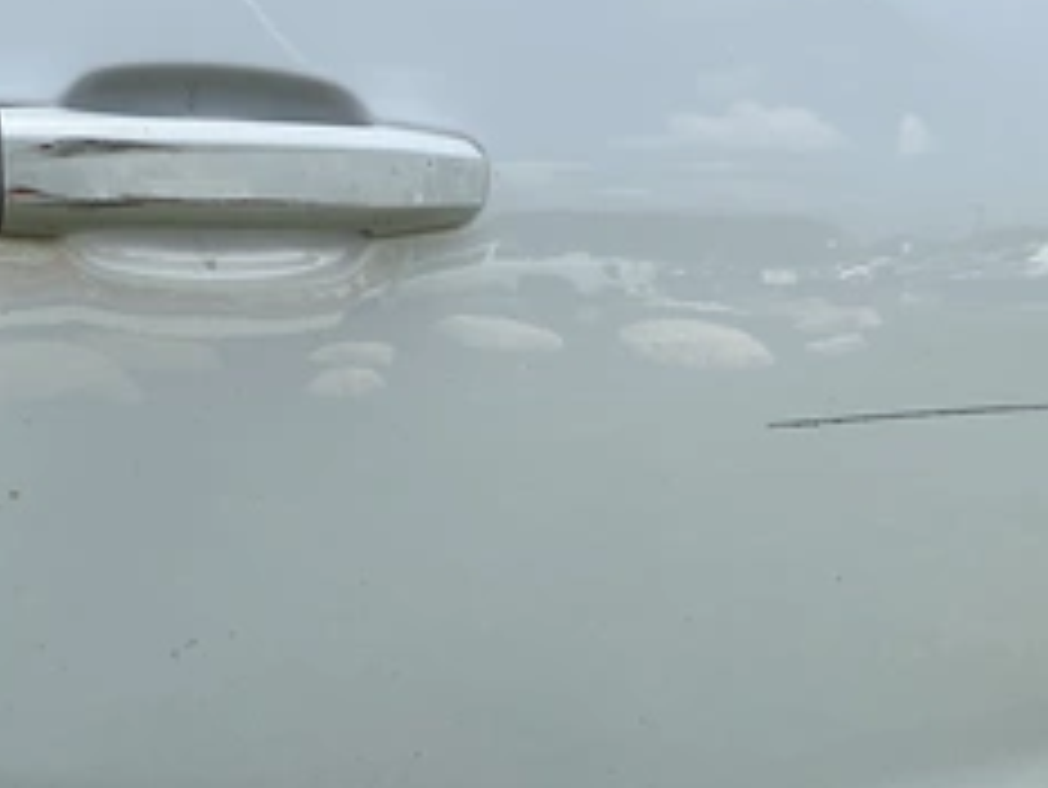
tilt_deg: -16.1
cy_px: 468
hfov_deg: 38.6
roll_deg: -4.9
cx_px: 265
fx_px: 1454
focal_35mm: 48
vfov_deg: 30.2
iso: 25
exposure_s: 1/1534
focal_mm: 3
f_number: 1.8
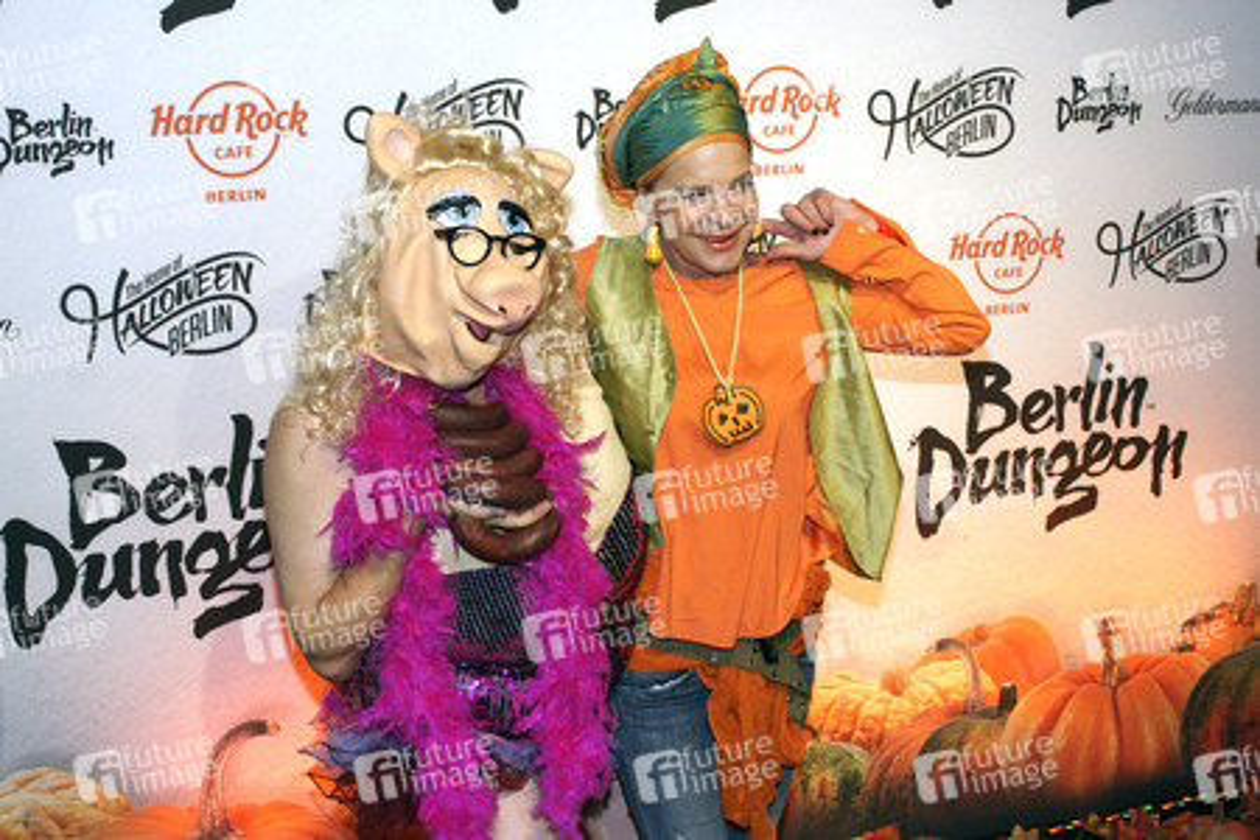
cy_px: 420
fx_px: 1837
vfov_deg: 25.8
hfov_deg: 37.9
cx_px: 630
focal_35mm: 52
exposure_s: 1/400
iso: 1000
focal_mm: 35
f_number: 5.6
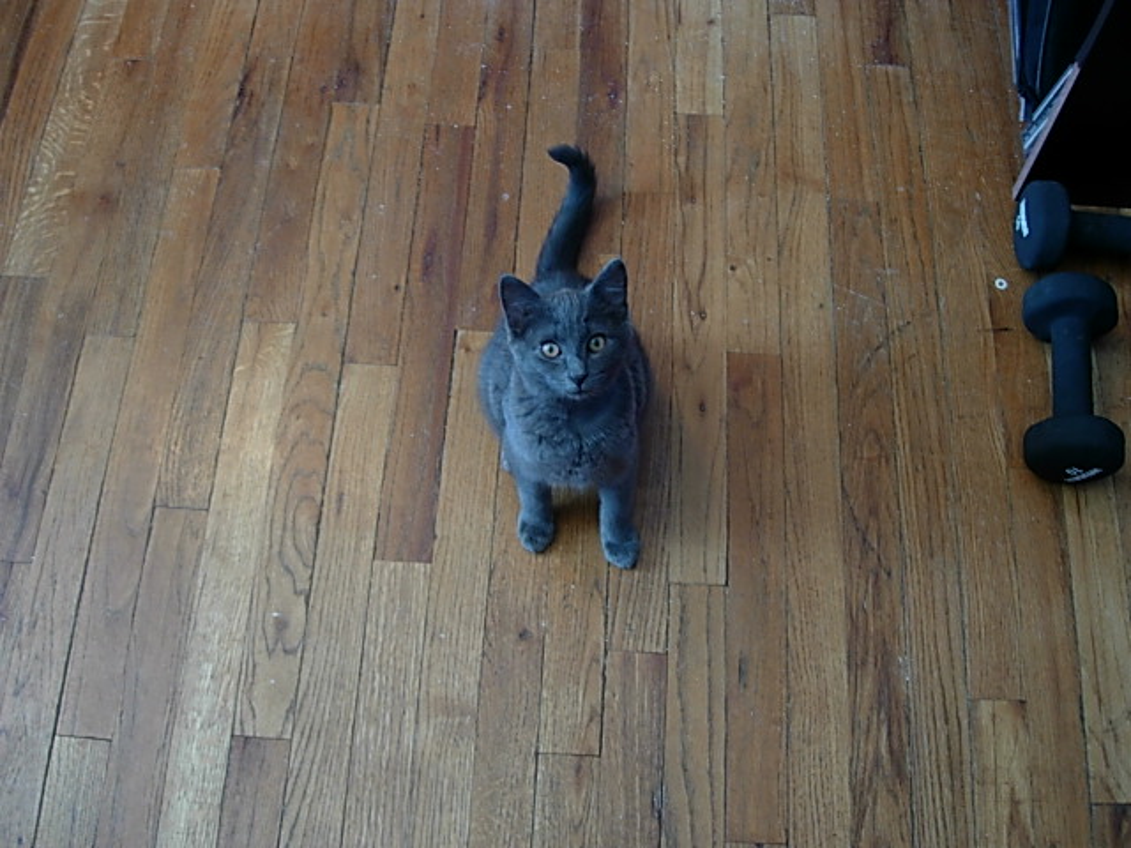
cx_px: 566
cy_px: 424
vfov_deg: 37.7
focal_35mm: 38
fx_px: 1242
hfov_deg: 49.0
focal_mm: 7.8
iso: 79
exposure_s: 1/13
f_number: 2.8
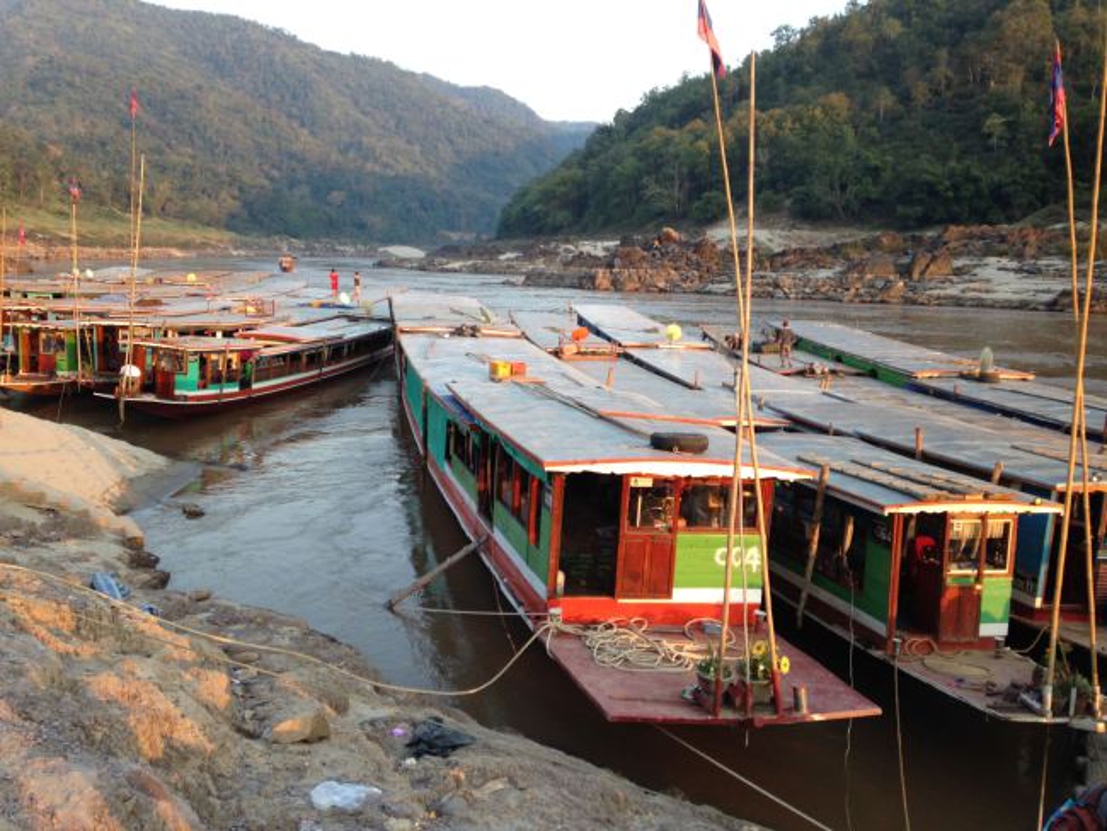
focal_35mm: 33
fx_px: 1056
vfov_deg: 43.0
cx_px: 554
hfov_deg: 55.3
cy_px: 416
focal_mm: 4.12
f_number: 2.4
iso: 50
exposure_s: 1/123
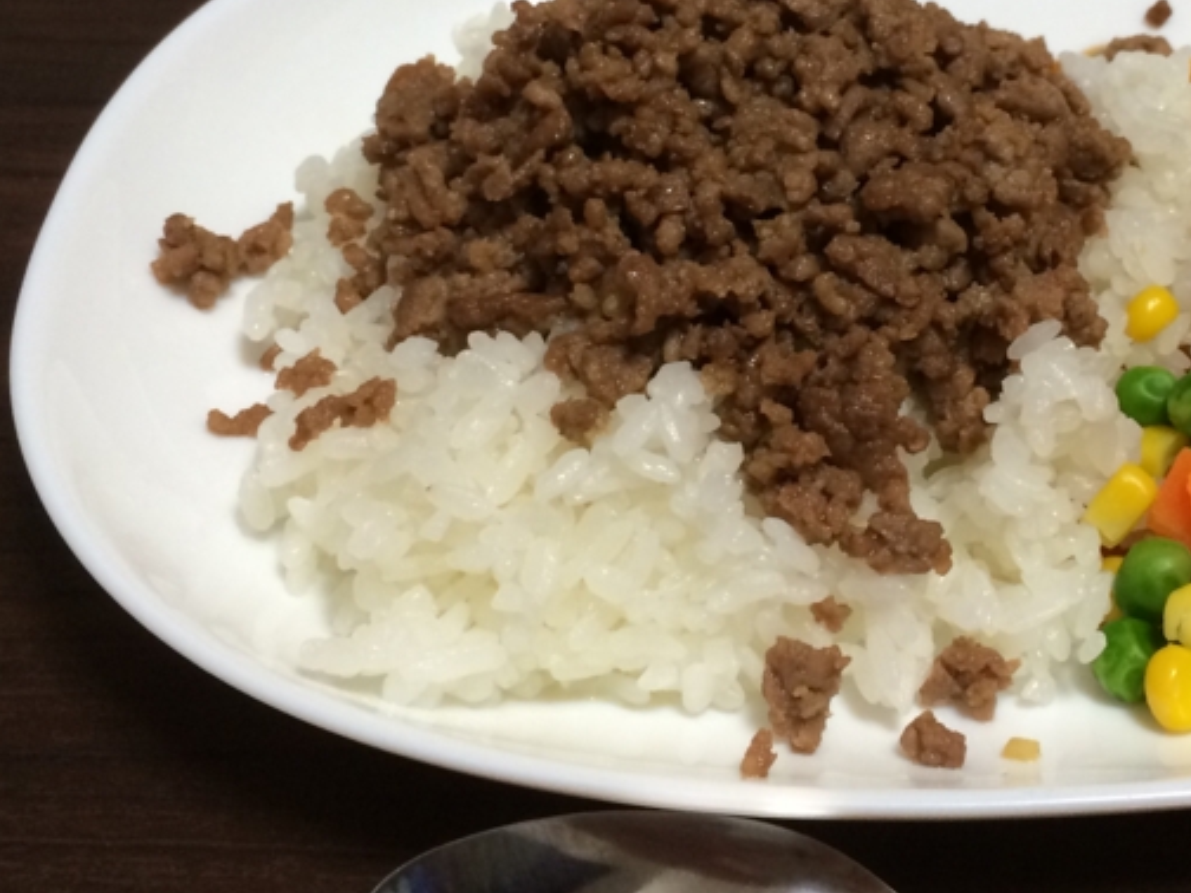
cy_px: 154
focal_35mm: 61
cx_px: 858
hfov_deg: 31.3
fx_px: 2099
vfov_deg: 23.6
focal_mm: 4.12
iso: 80
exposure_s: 1/33
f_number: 2.2
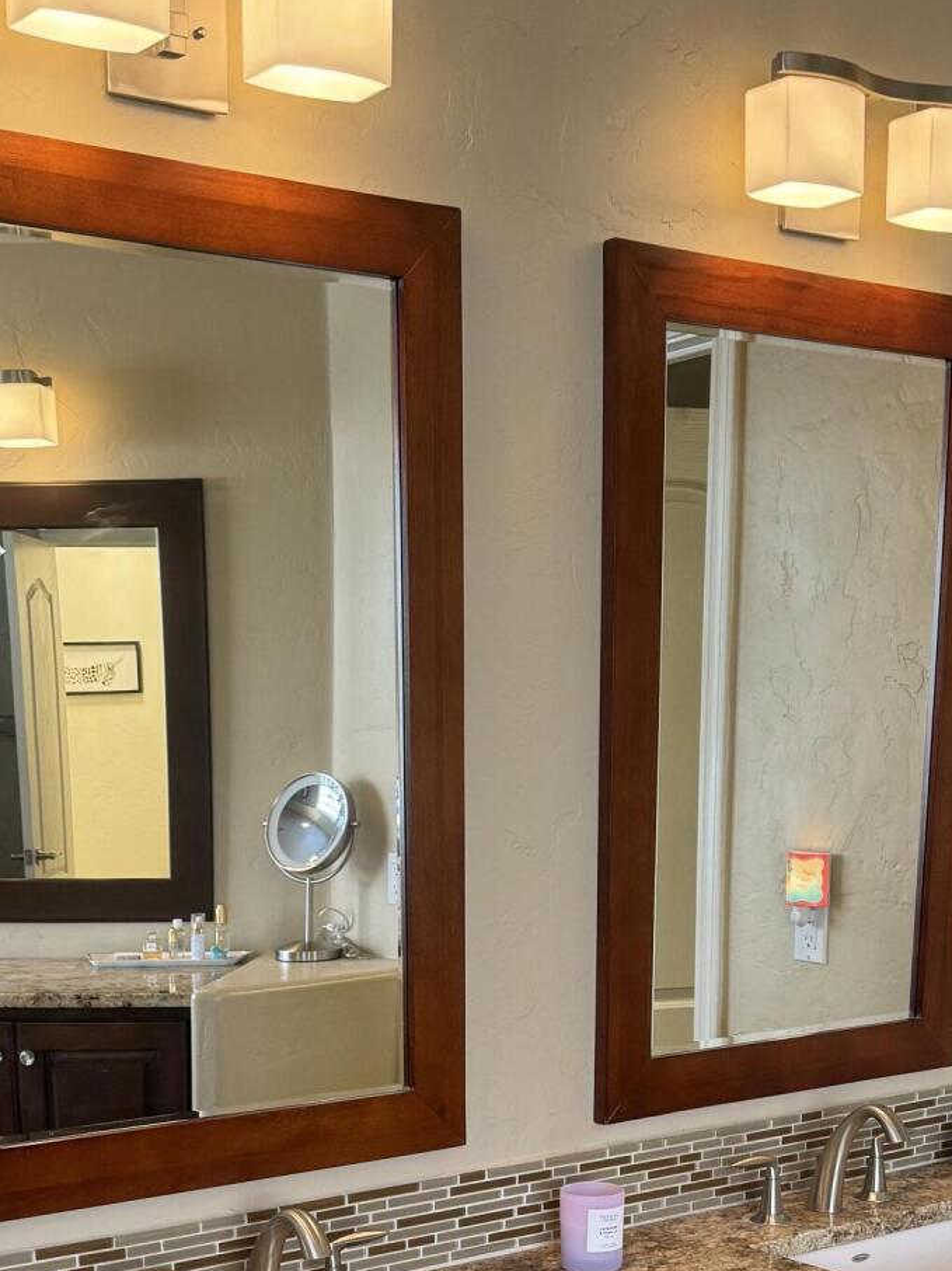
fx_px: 1944
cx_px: 468
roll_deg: +0.6
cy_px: 1195
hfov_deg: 27.5
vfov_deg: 33.8
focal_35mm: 53
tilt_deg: -13.6
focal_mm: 6.86
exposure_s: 1/60
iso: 160
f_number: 1.78
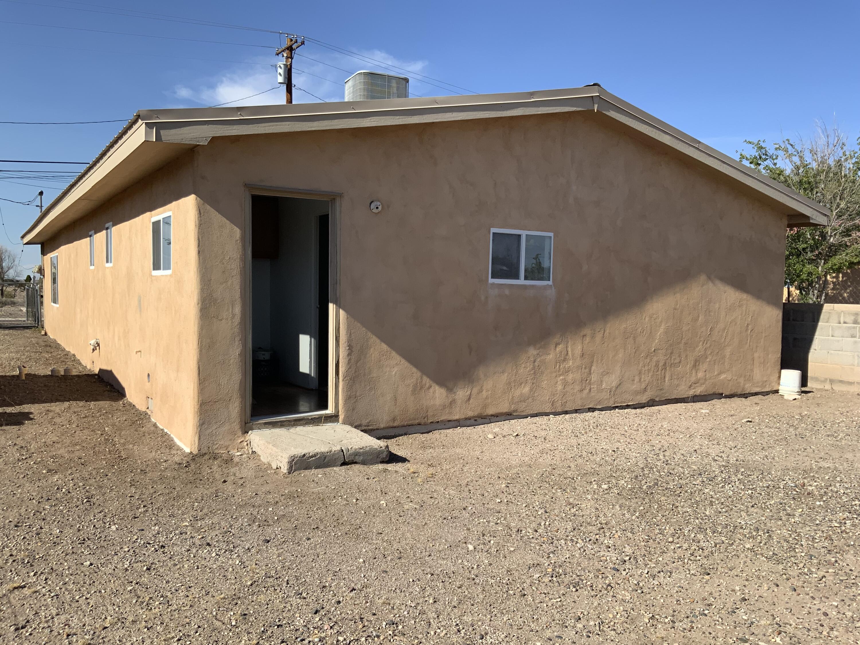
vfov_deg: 48.2
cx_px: 430
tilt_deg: -3.0
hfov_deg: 61.7
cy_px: 322
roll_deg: -1.0
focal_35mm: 29
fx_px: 720
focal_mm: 3
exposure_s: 1/2141
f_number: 1.8
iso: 16
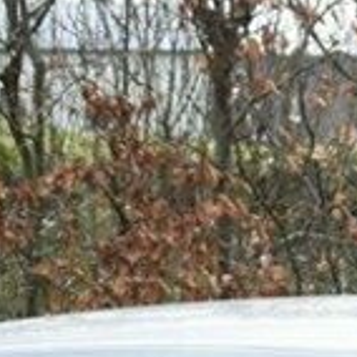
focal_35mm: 269
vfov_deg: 6.3
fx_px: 3134
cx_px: 576
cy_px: 779
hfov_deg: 6.4
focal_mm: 25
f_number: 5
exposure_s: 1/100
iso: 100
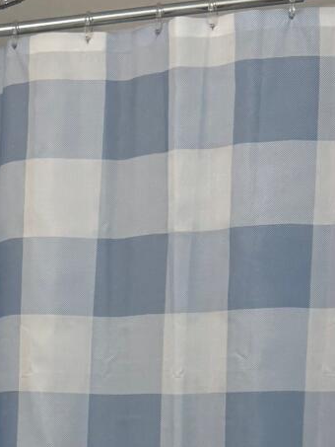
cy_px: 441
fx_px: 1367
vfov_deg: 18.1
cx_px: -200
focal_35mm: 106
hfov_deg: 13.0
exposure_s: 1/120
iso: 125
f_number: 1.78
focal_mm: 6.76
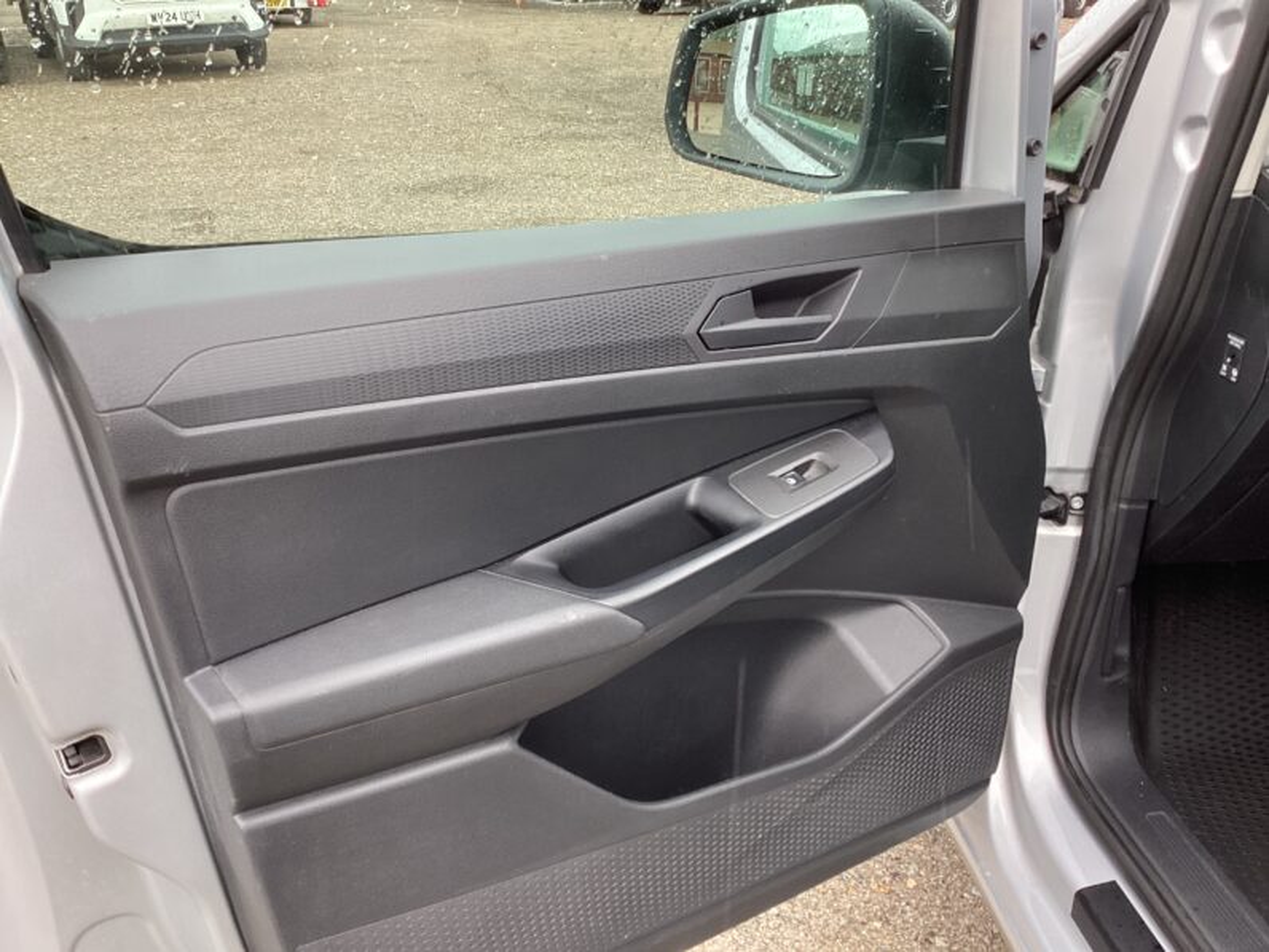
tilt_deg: -26.5
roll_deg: +2.2
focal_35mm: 31
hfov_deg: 58.4
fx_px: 1136
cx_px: 634
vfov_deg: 45.4
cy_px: 476
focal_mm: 3.3
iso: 64
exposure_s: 1/120
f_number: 2.4
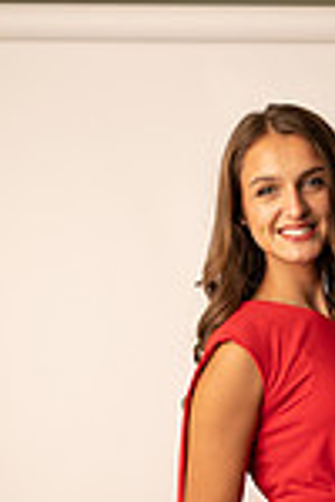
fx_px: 1005
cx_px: 298
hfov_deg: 18.6
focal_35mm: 72
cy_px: 539
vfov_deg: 26.1
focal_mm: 24
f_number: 3.2
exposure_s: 1/160
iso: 100
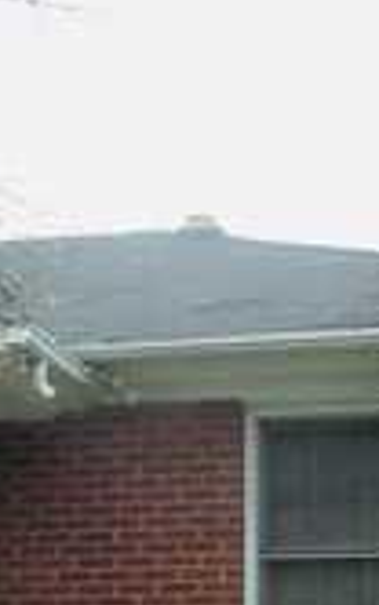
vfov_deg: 13.3
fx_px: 2557
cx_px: -120
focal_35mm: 155
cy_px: 620
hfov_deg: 8.4
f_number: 3.7
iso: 80
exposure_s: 1/80
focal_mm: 6.7
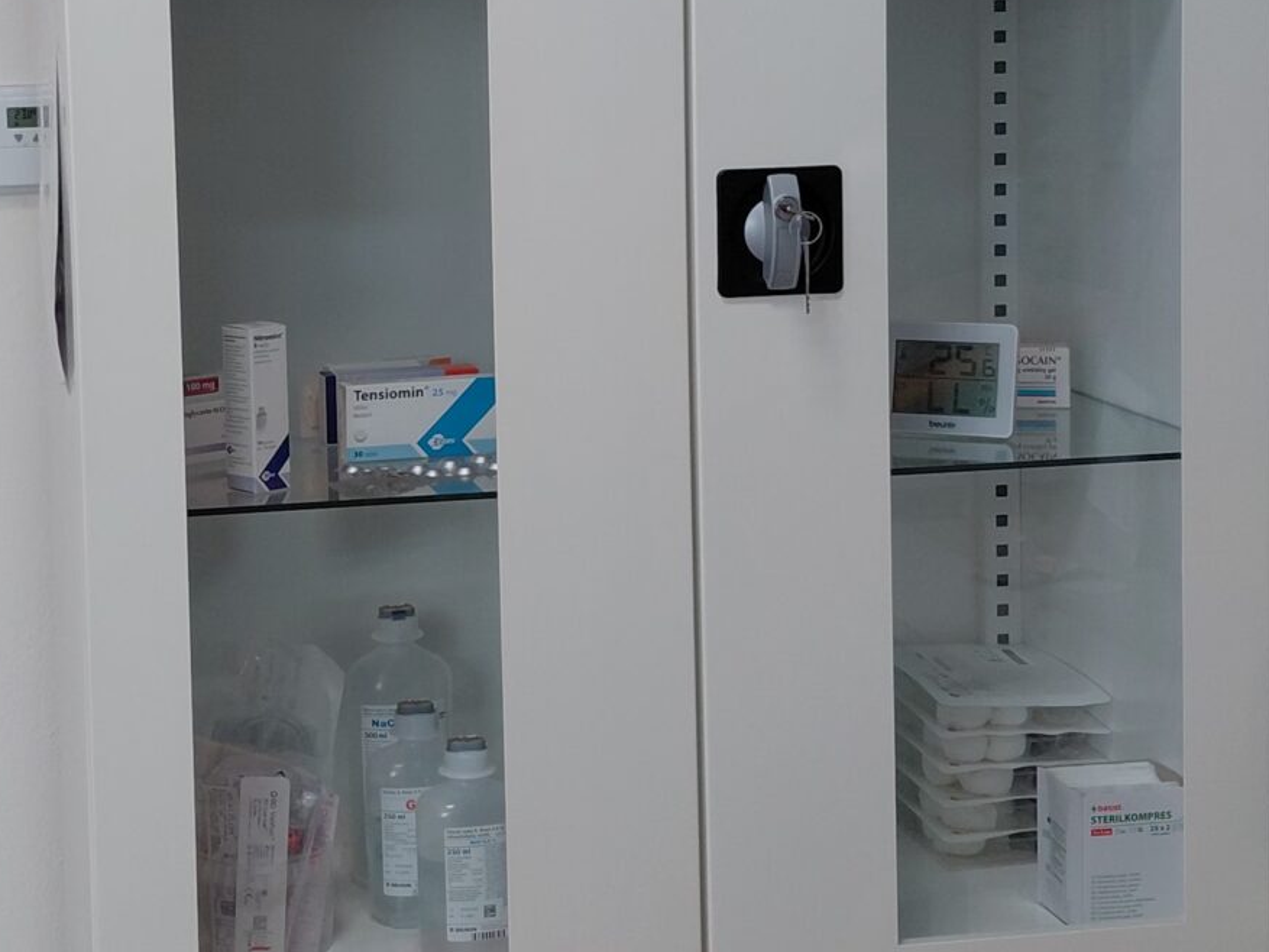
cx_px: 349
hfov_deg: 26.4
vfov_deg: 20.0
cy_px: 234
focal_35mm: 73
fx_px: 2676
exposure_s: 1/100
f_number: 1.8
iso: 125
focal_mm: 4.69
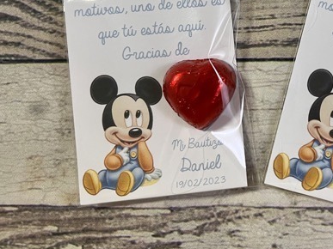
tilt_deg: -87.6
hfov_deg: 41.6
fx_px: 414
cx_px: 274
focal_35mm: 43
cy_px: 55
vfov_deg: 32.8
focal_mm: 5.7
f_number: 1.5
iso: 100
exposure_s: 1/50
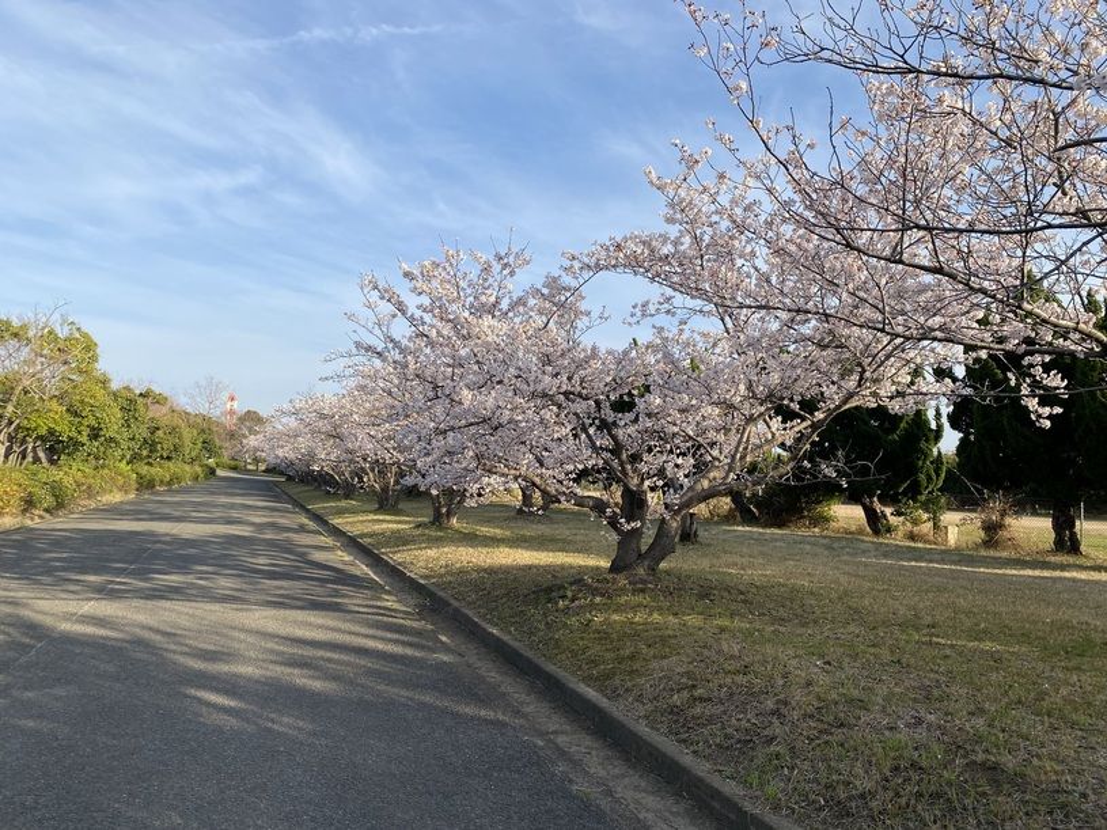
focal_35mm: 26
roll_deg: -3.2
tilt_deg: +4.9
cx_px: 554
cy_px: 415
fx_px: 831
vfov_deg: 53.1
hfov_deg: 67.3
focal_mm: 4.25
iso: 32
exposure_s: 1/1608
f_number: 1.8
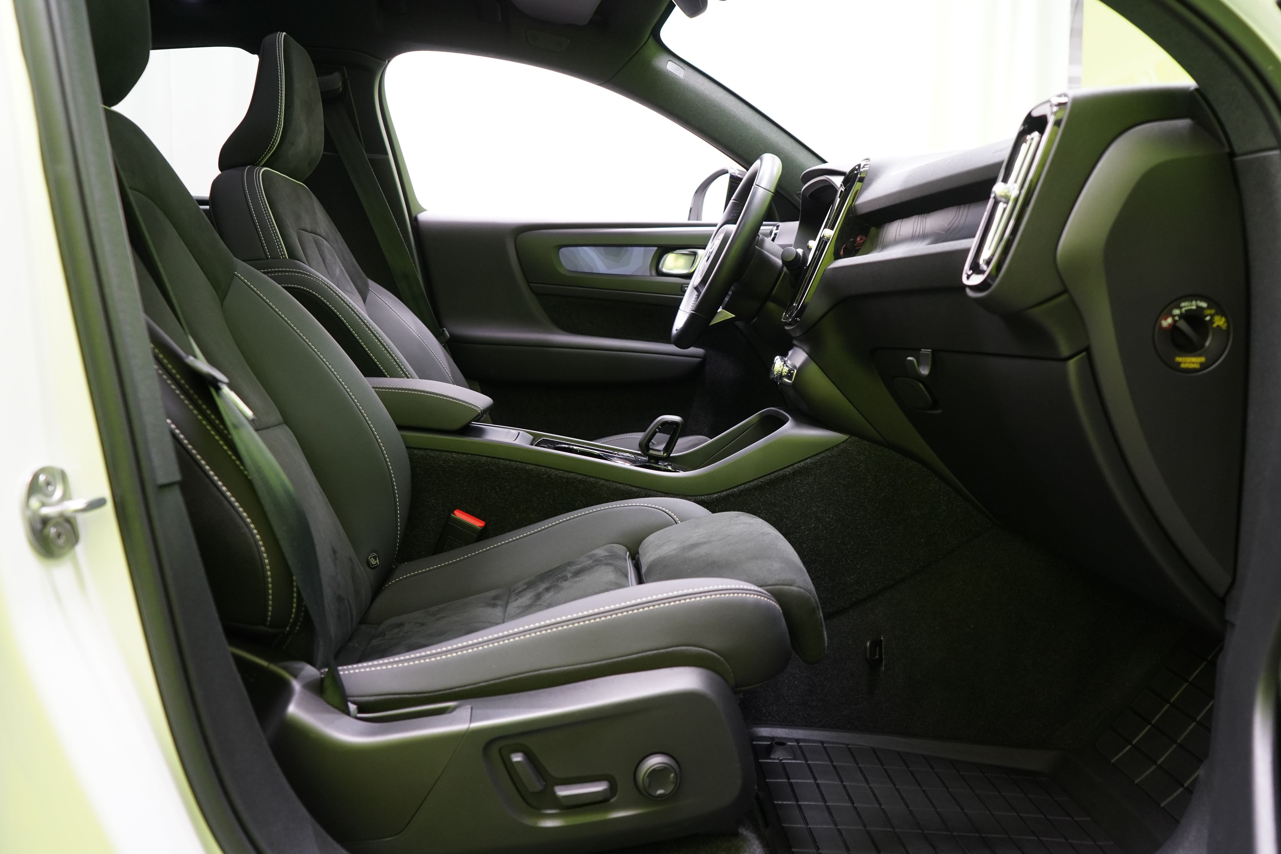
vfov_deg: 45.0
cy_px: 427
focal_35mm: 29
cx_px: 640
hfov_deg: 63.7
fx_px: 1032
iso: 2000
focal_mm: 29
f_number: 5
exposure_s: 1/20
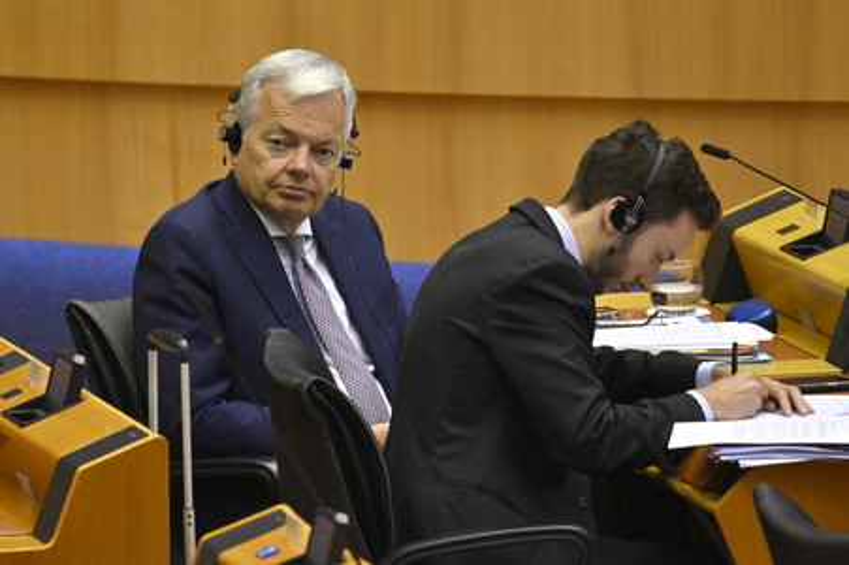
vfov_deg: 2.3
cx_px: 424
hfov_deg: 3.4
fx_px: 14139
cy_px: 282
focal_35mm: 600
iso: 4000
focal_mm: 600
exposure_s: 1/500
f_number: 6.3
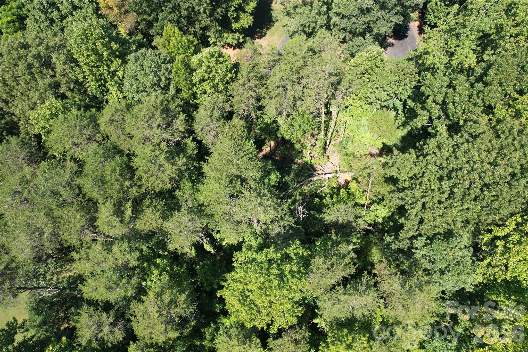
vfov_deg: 57.2
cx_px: 264
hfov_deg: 78.6
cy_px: 176
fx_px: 323
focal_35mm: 22
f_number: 2.8
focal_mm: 8.38
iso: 110
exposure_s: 1/640
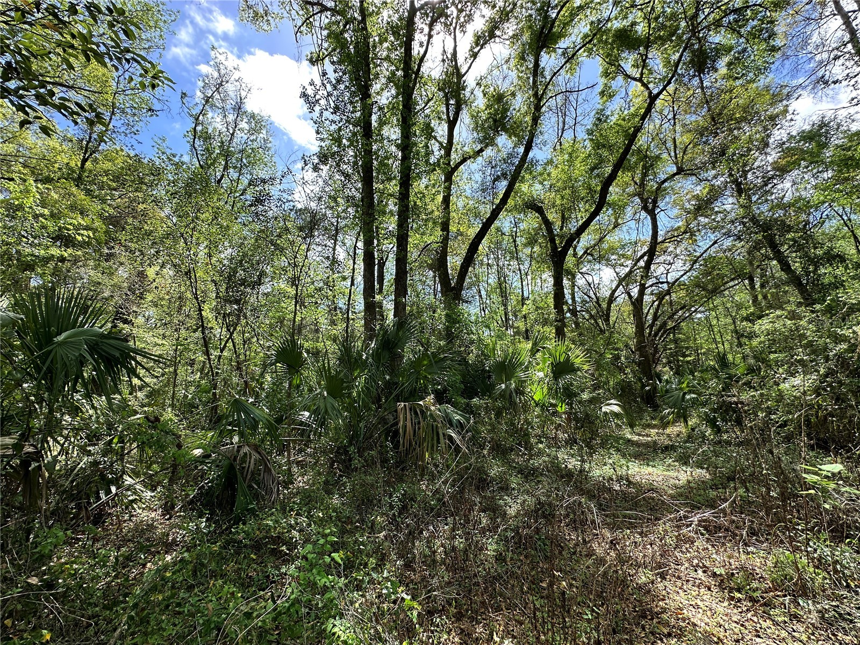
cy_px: 322
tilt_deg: +12.0
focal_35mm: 14
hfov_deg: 102.1
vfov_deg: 85.7
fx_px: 348
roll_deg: +1.5
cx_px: 430
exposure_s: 1/473
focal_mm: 2.22
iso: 40
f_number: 2.2
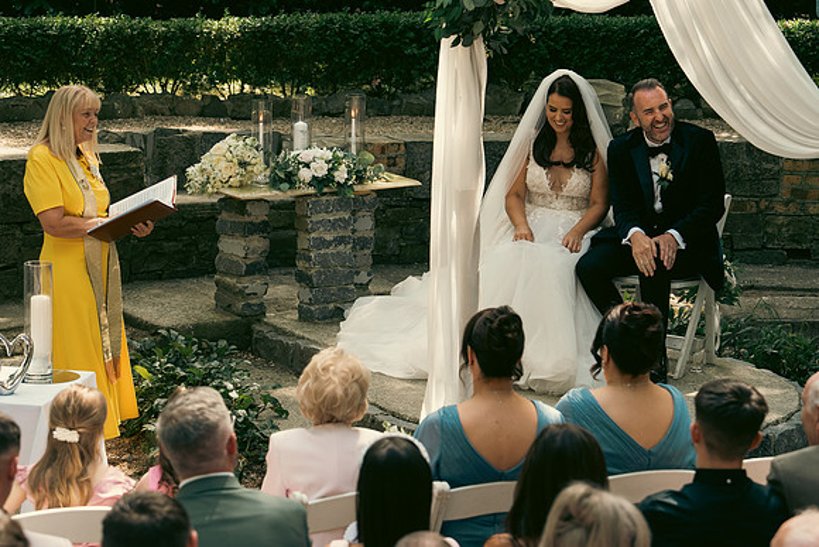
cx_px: 410
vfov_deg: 13.0
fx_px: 2389
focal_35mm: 105
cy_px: 274
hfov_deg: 19.5
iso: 320
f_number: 3.5
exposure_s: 1/320
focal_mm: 70
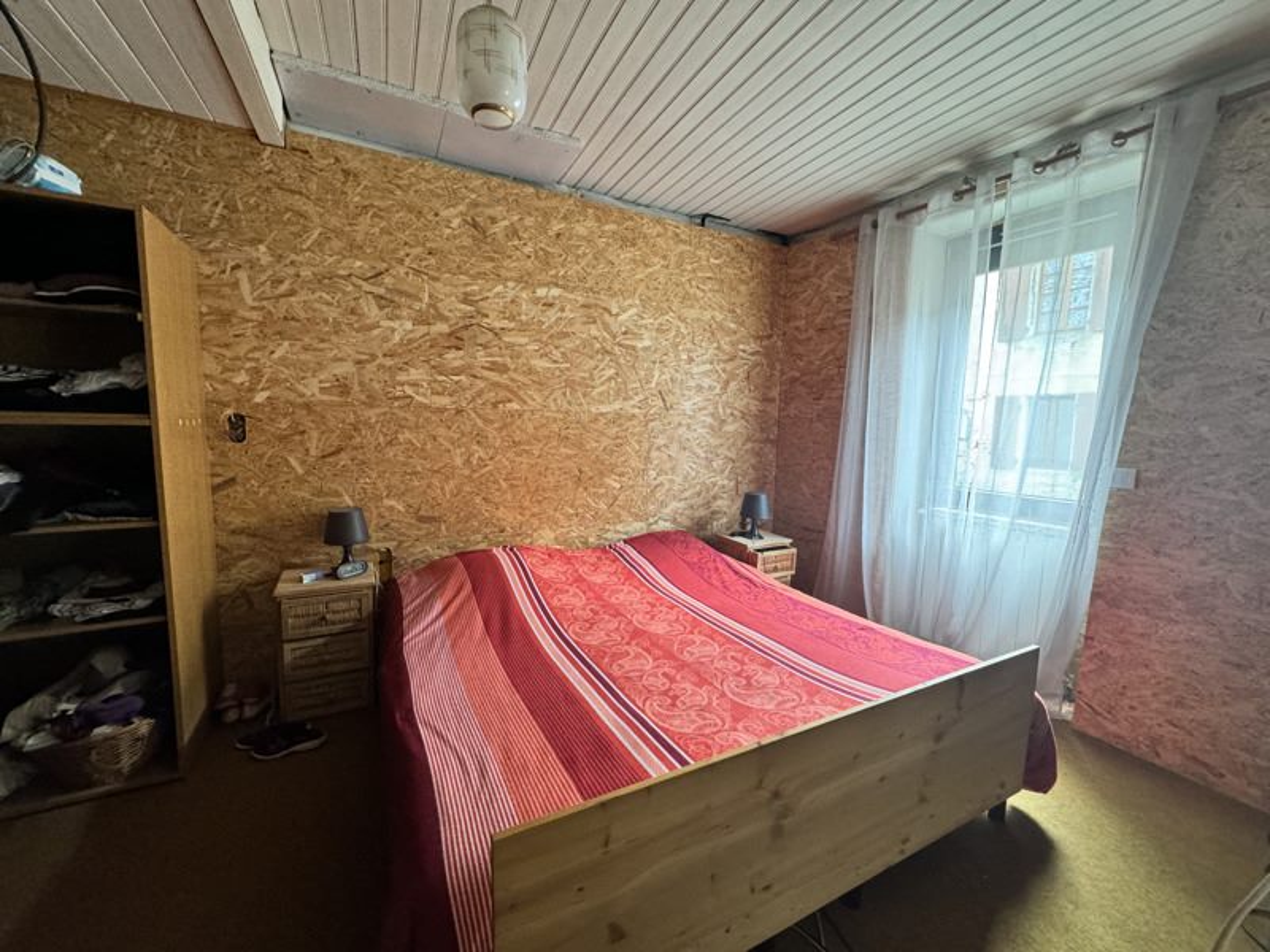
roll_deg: -1.2
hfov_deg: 102.1
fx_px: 514
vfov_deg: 85.7
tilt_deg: -6.2
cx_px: 635
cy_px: 476
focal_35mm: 14
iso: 400
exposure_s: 1/60
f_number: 2.2
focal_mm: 2.22
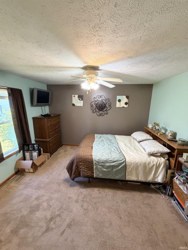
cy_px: 125
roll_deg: -0.6
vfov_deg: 102.1
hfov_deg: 85.7
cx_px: 94
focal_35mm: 14
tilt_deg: -12.3
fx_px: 101
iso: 320
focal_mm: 2.22
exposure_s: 1/60
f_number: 2.2
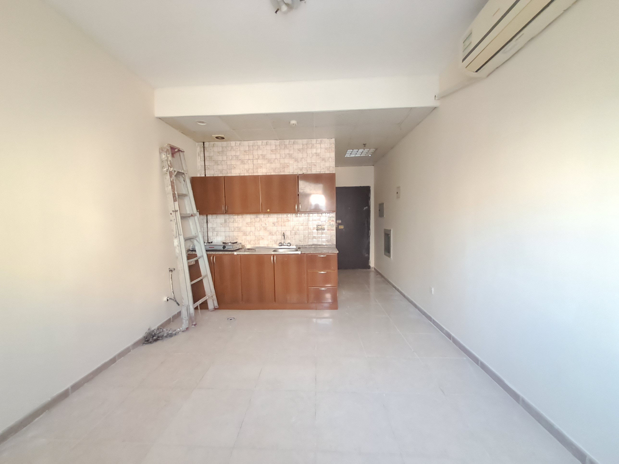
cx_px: 310
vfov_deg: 89.9
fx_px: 232
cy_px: 232
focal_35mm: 13
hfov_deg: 106.2
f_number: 2.2
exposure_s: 1/25
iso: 400
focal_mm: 1.13
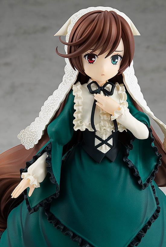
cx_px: 83
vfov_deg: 30.5
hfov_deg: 20.7
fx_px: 455
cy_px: 124
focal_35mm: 66
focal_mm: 60
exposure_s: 1/15
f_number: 16
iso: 160
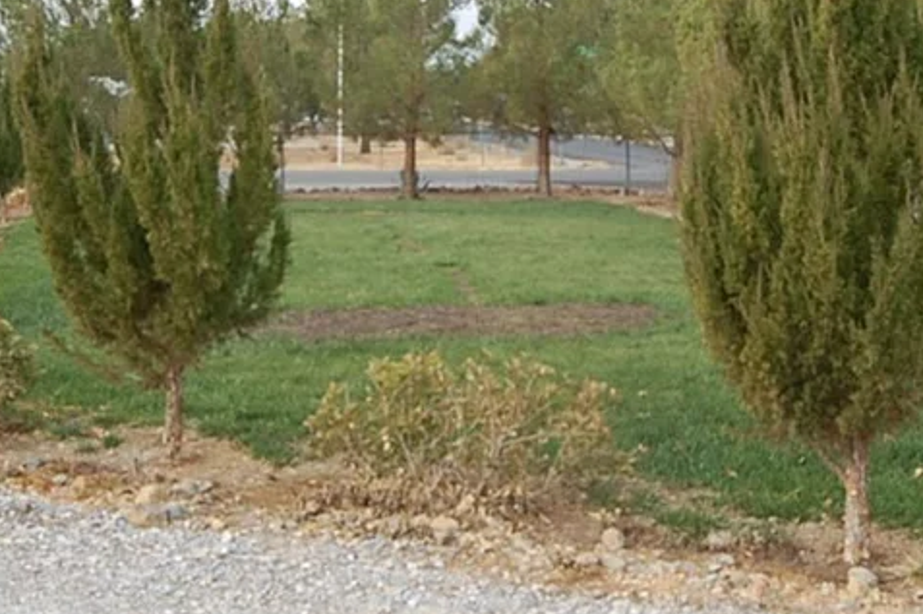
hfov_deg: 34.5
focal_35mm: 58
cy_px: 217
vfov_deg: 23.3
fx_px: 1486
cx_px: 437
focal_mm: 18
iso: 200
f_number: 7.1
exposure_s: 1/200
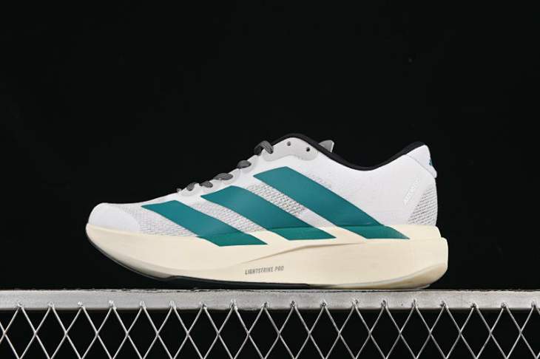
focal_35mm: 75
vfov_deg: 18.2
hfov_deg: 27.0
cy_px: 180
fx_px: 1124
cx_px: 270
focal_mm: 50
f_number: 8
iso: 160
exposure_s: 1/80
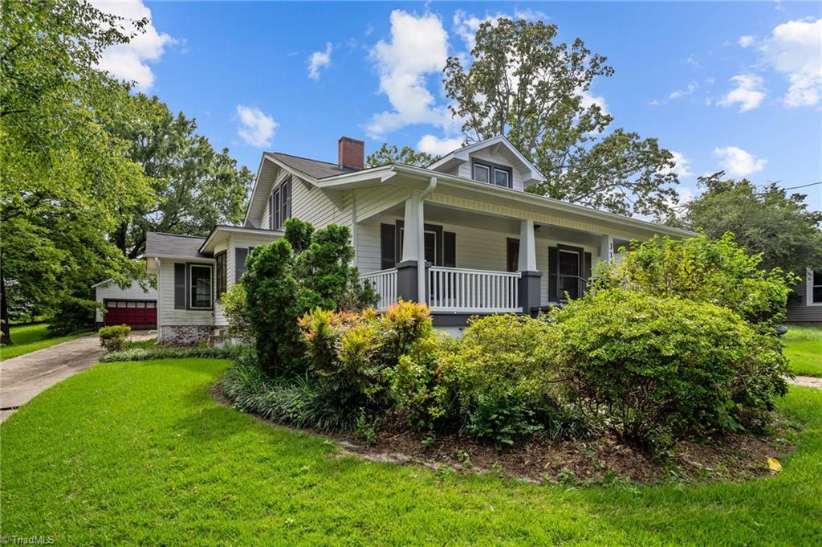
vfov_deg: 70.3
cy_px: 274
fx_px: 388
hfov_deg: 93.3
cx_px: 411
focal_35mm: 17
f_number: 8
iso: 160
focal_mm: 17
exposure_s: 1/200
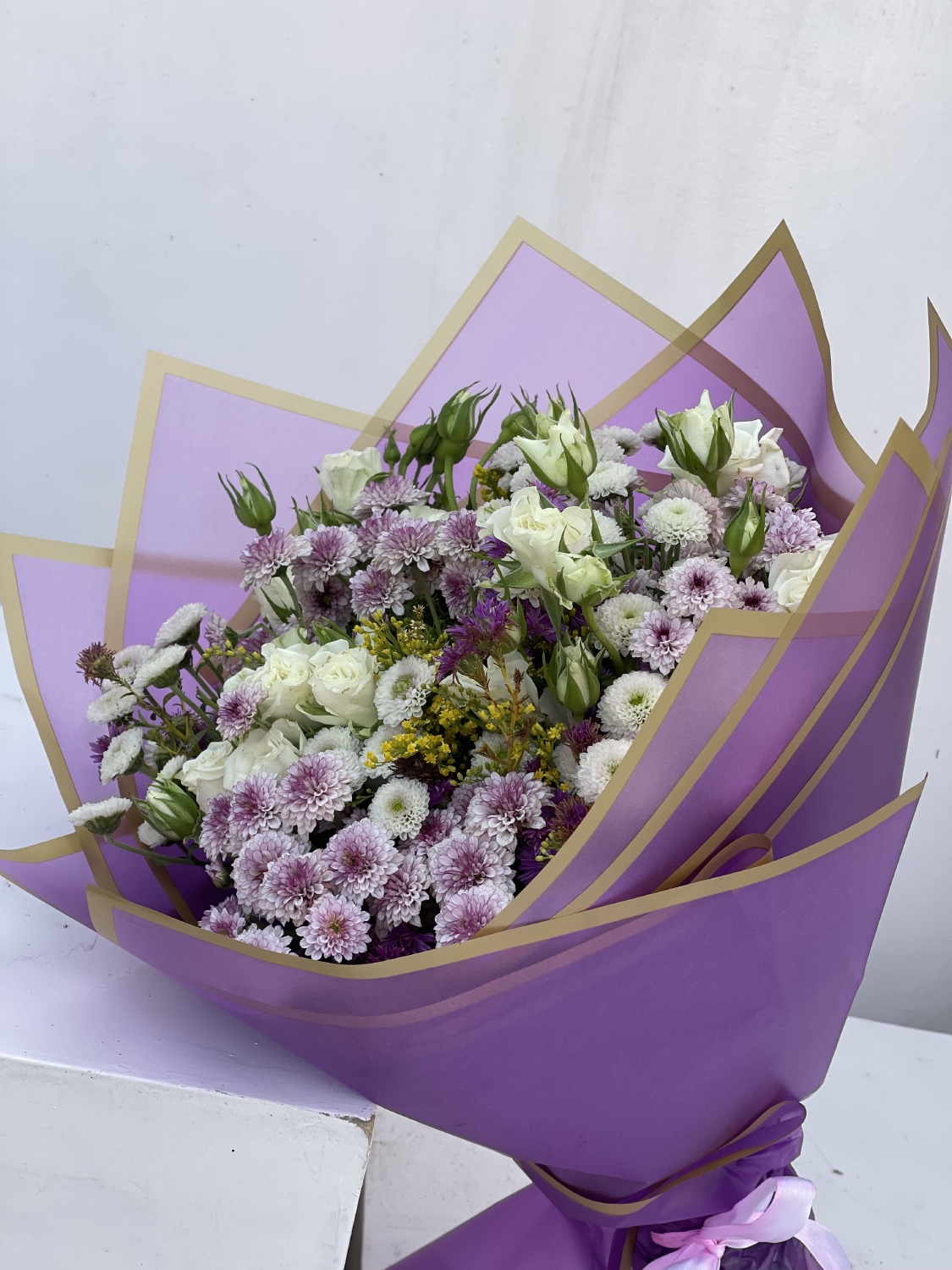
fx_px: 2347
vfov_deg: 30.3
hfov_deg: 22.9
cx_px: 476
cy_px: 635
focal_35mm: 64
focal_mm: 7.5
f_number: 2.2
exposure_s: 1/436
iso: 20
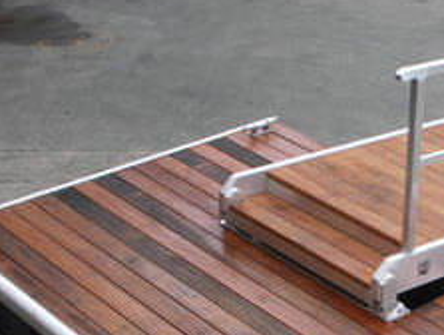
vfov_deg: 15.6
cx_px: 432
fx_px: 1208
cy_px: 300
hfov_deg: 20.3
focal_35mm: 94
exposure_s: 1/100
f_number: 4
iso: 50
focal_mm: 11
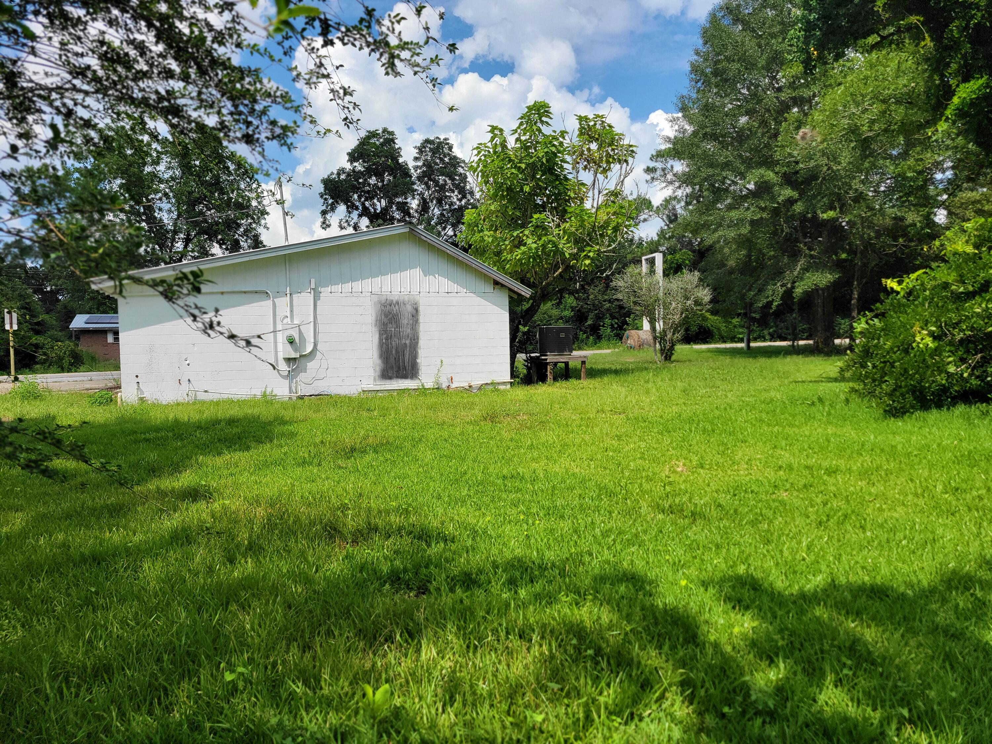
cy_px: 372
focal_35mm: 26
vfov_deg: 53.1
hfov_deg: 67.3
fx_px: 745
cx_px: 496
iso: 40
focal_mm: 5.4
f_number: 1.8
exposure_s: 1/2686
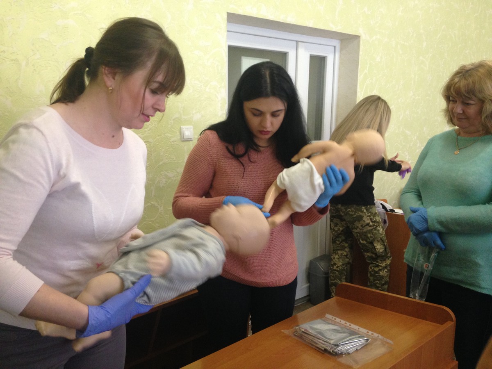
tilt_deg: -9.5
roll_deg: -2.3
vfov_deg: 42.9
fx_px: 469
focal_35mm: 33
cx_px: 246
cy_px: 184
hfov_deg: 55.4
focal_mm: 4.12
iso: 200
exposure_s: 1/20
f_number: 2.4
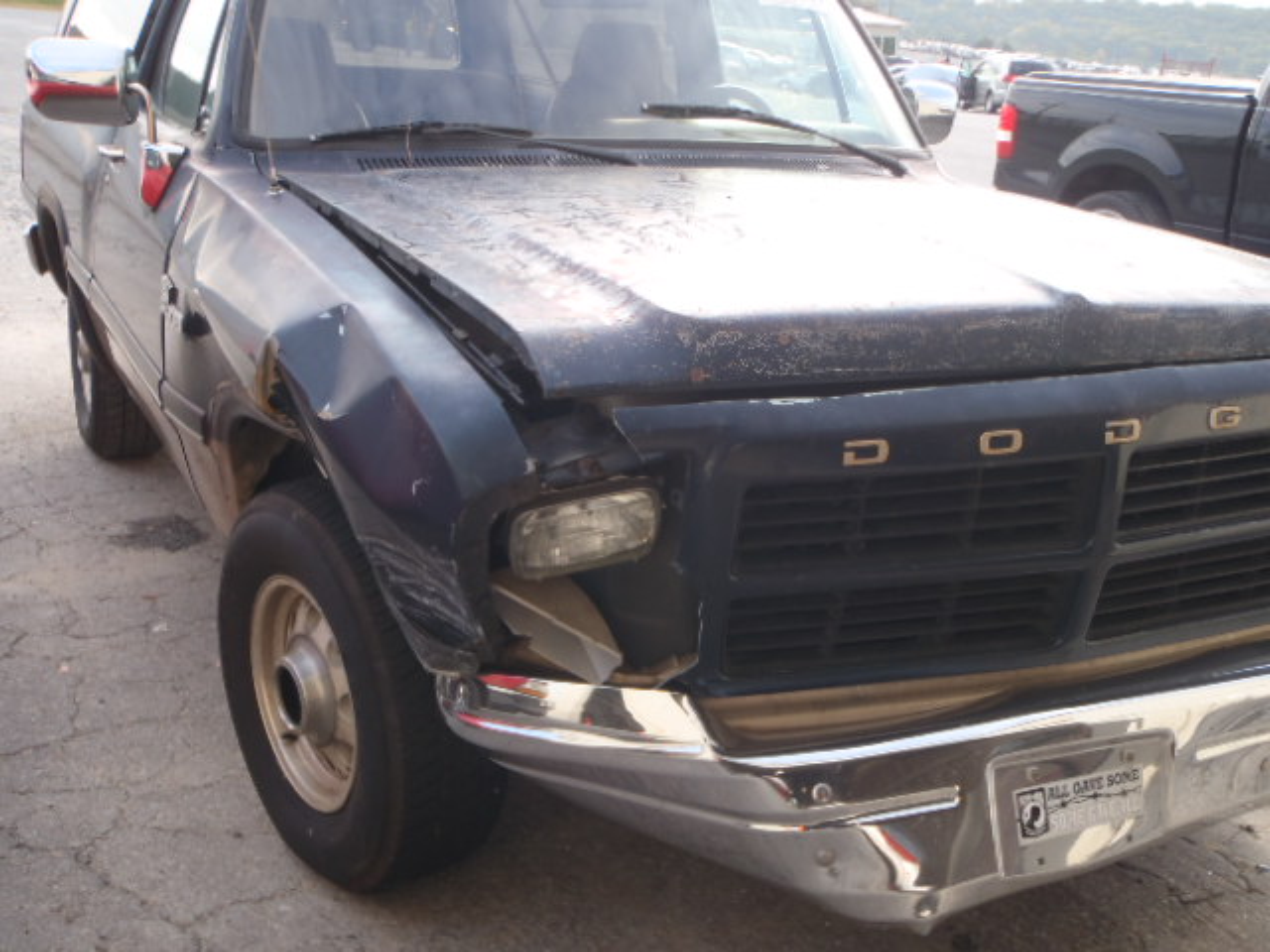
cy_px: 476
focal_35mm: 36
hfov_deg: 51.4
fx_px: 1321
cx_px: 635
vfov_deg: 39.7
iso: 80
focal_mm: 6.53
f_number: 4.1
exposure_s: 1/100
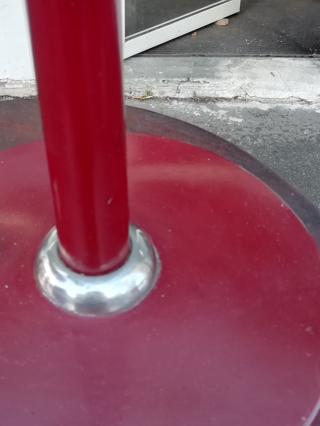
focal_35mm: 42
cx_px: 91
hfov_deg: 33.8
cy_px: 127
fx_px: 518
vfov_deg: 43.9
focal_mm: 3.46
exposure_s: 1/100
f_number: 2.2
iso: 64
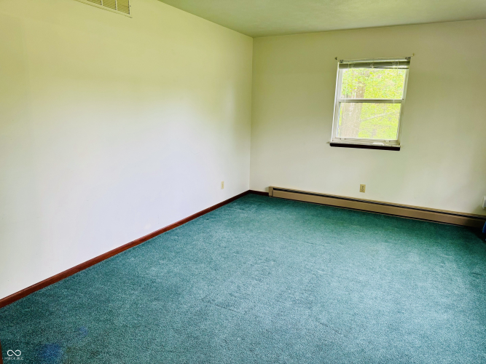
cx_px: 243
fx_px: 337
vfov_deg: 56.8
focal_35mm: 24
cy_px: 182
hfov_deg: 71.6
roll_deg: -1.4
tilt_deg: -13.1
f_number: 1.78
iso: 125
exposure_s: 1/120
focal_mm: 6.76
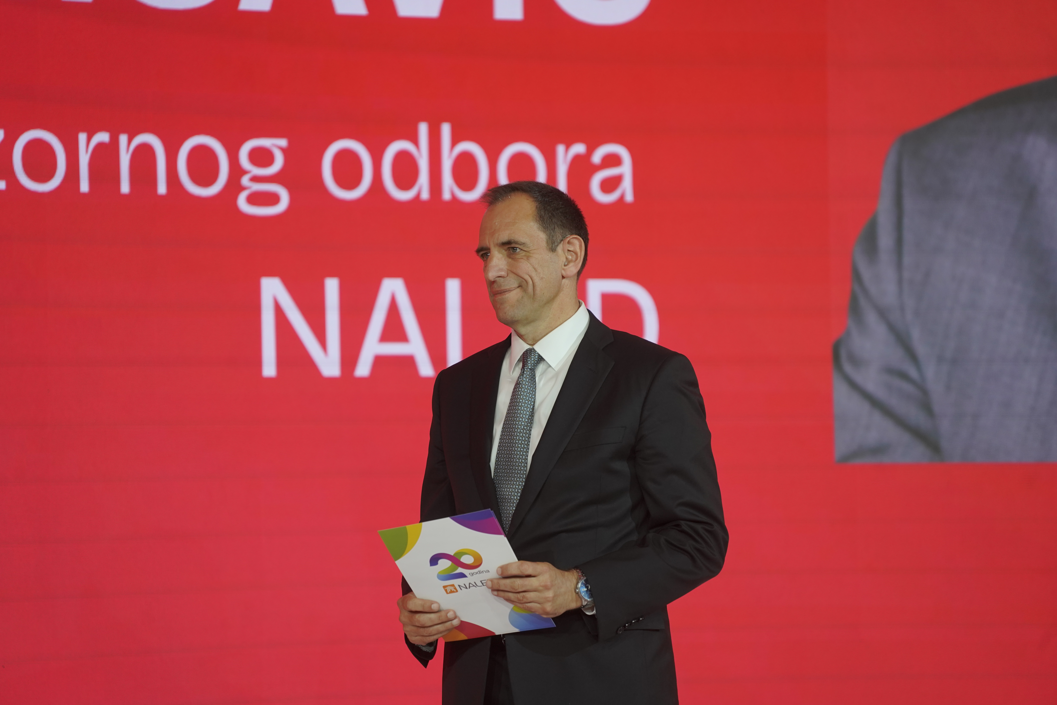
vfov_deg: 6.9
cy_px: 352
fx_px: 5872
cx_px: 528
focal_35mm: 200
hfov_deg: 10.3
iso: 1000
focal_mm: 200
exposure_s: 1/400
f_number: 4
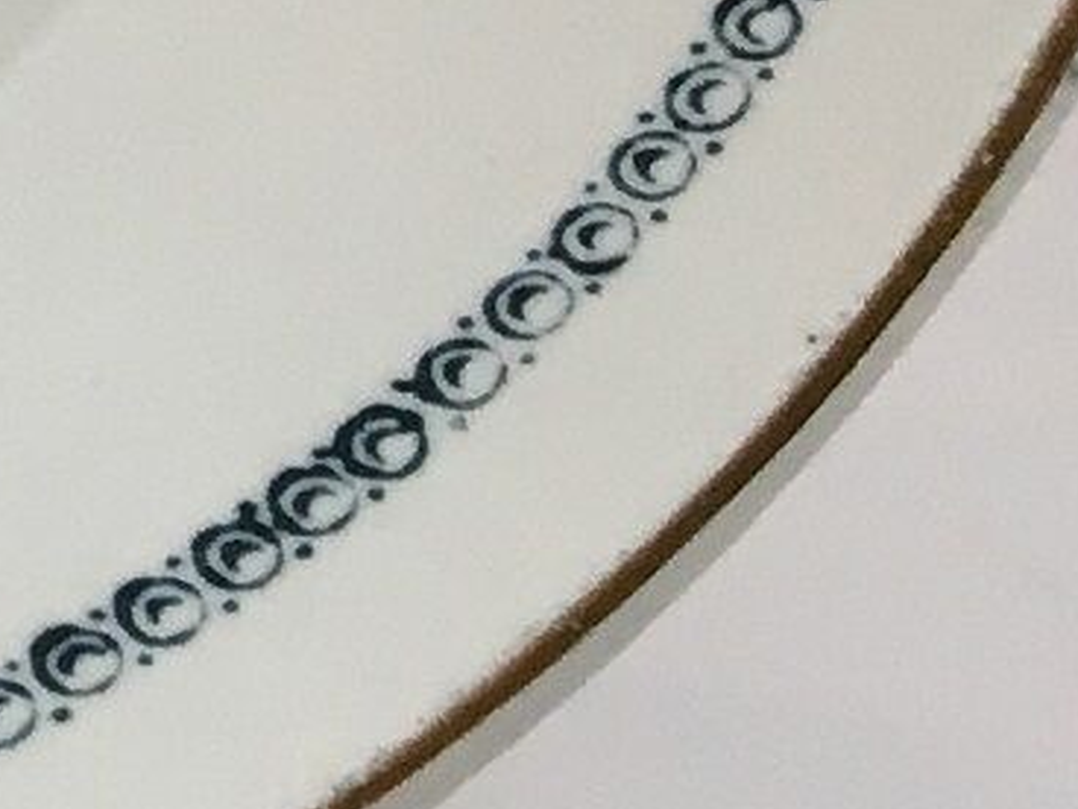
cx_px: -2420
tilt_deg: -20.8
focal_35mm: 213
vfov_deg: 6.7
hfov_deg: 7.8
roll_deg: -0.5
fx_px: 6633
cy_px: -846
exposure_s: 1/33
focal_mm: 4.15
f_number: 2.2
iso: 25
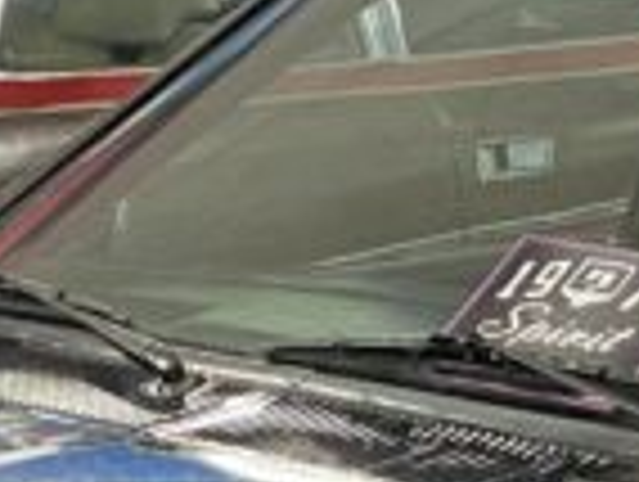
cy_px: 991
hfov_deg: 10.6
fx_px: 3458
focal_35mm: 187
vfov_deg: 7.6
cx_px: 346
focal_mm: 4.25
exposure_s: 1/40
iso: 500
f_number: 1.8
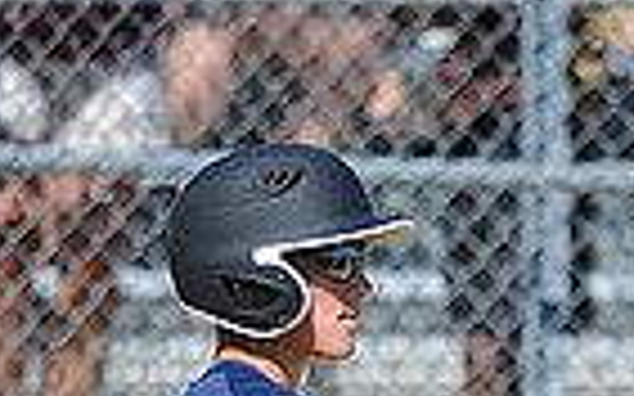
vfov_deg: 0.9
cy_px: 698
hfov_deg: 1.4
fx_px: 25286
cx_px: 501
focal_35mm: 1464
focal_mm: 300
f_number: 4
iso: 200
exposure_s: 1/1600
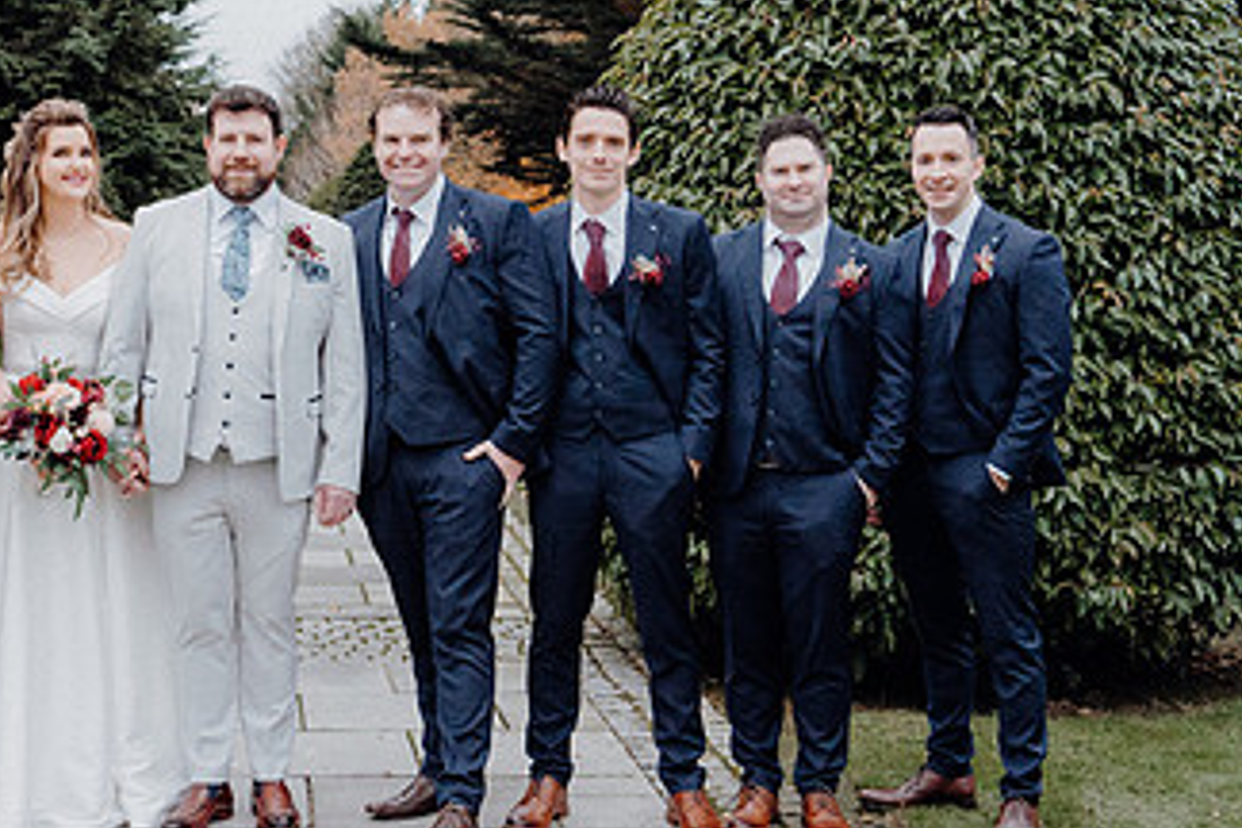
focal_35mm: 68
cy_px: 312
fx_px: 2346
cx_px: 199
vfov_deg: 20.0
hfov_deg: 28.8
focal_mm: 38
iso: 5000
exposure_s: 1/200
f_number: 5
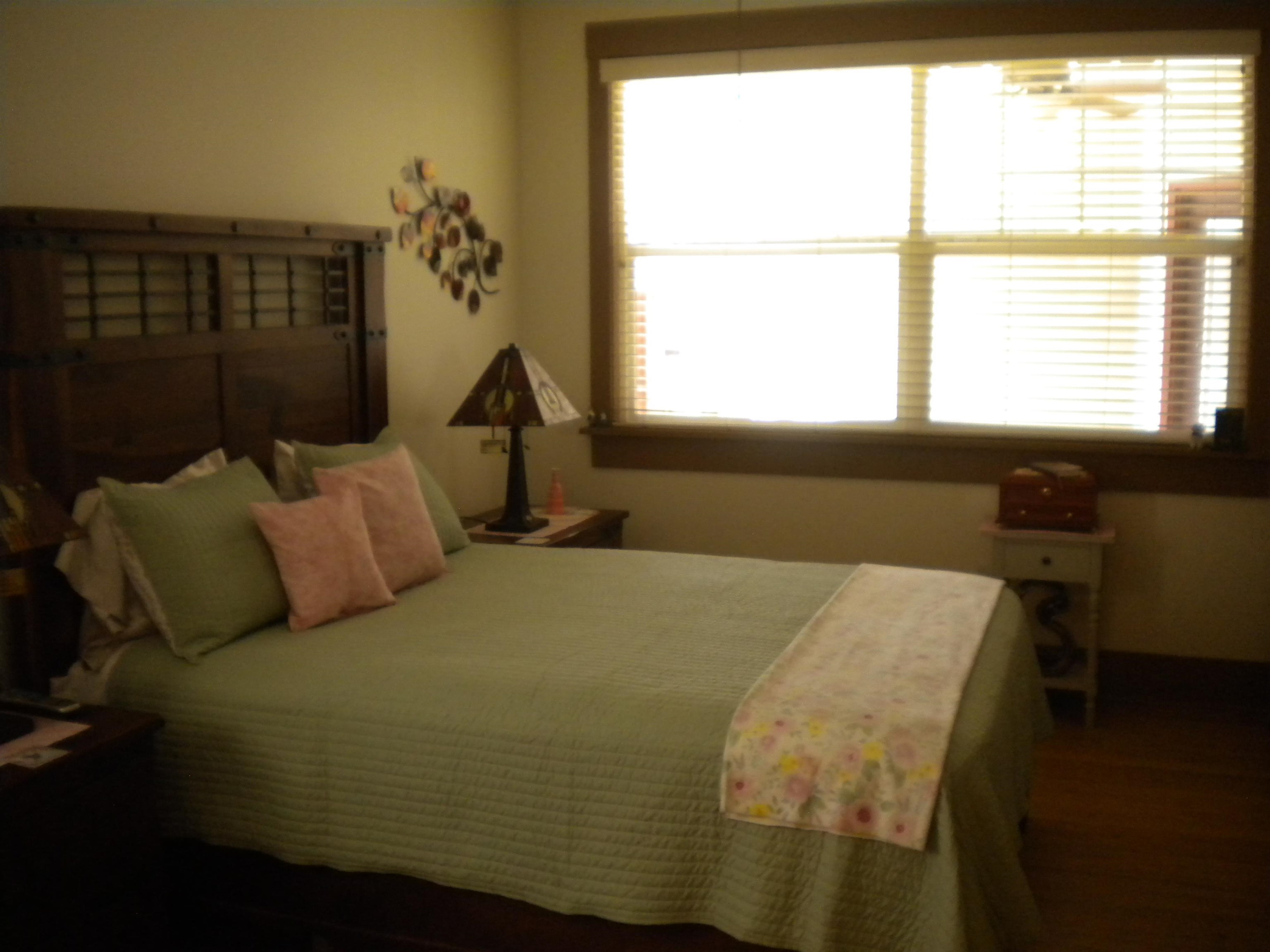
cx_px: 635
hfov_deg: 52.6
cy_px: 476
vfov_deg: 40.7
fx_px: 1284
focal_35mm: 35
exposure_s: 1/55
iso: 400
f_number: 3.1
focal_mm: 6.3
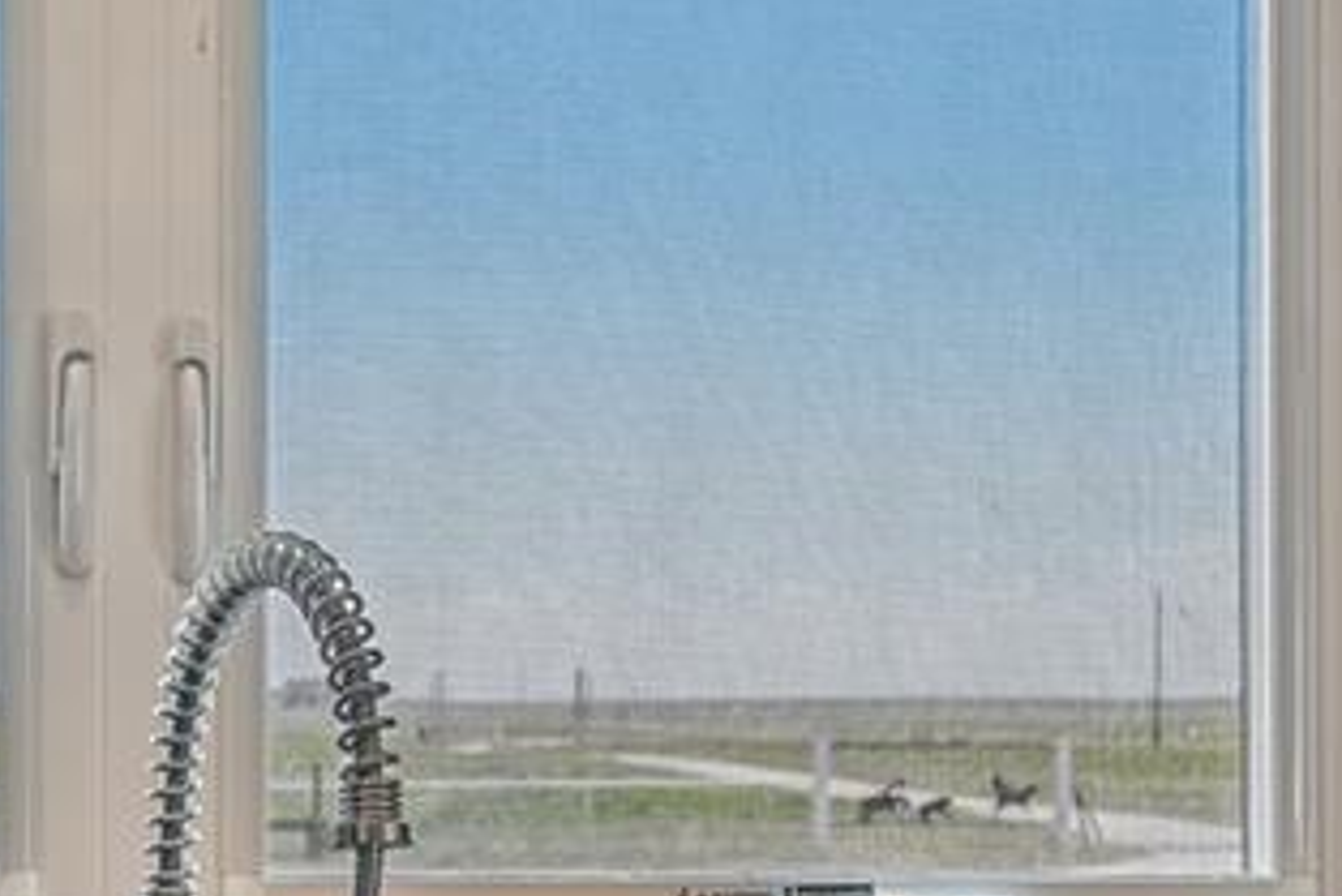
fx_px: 3655
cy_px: 634
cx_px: 150
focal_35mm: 98
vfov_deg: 13.9
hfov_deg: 20.4
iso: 200
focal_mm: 30
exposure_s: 1/30
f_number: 10
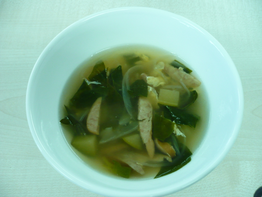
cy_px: 98
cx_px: 131
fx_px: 265
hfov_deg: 52.6
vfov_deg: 40.7
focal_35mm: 35
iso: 200
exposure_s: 1/25
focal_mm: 5.8
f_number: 2.8
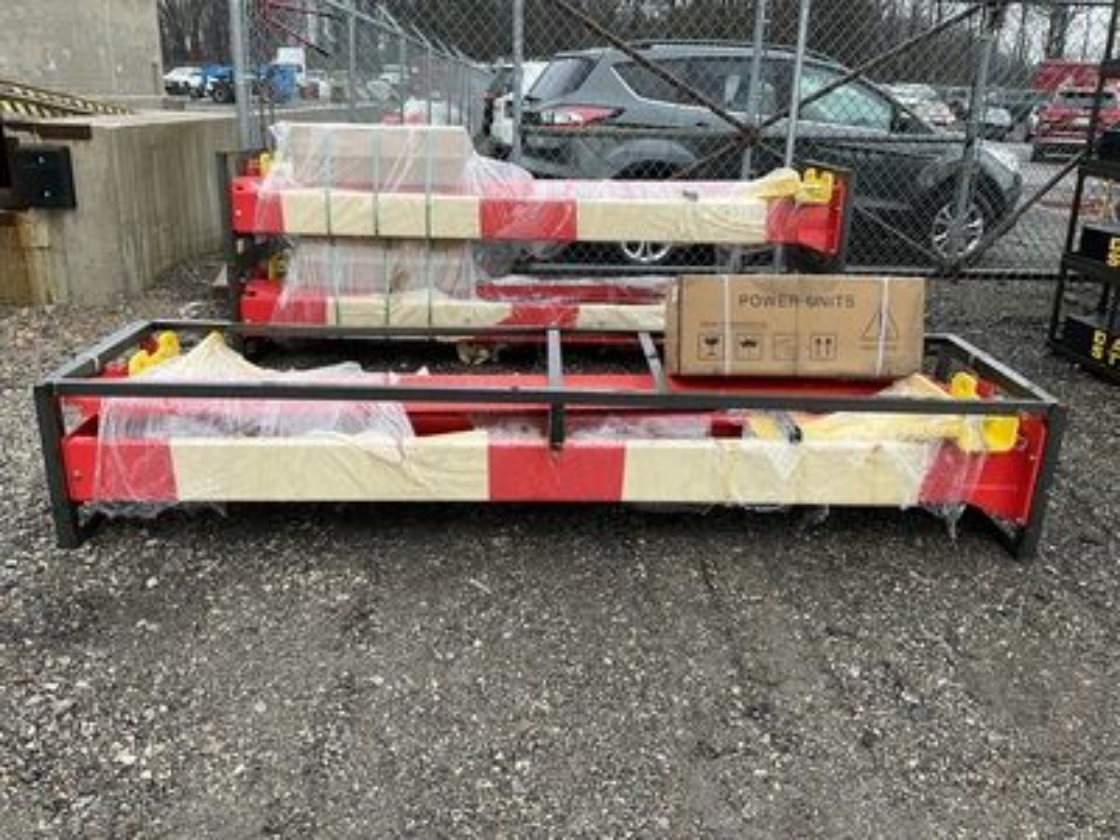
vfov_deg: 48.2
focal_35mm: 29
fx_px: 938
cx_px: 560
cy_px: 420
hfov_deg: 61.7
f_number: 1.8
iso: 20
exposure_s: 1/145
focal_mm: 3
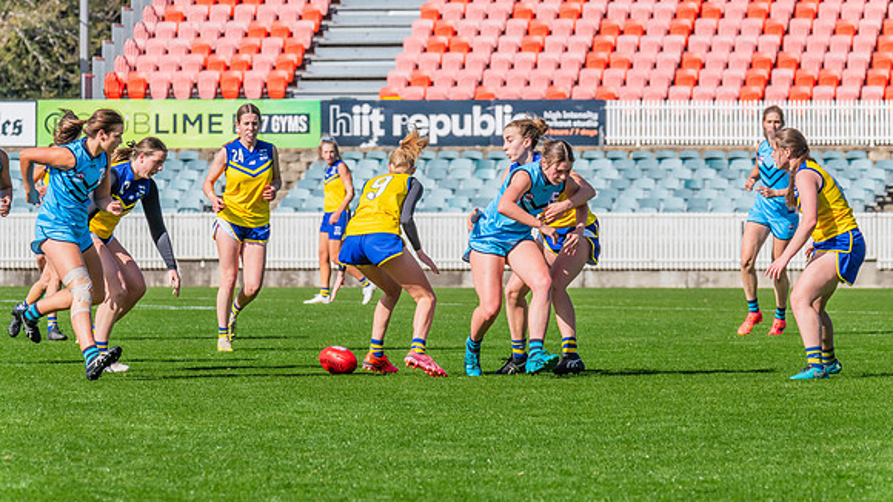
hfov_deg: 7.1
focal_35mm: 305
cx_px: 446
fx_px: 7220
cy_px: 251
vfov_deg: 4.0
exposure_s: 1/1250
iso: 800
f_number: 11
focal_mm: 290
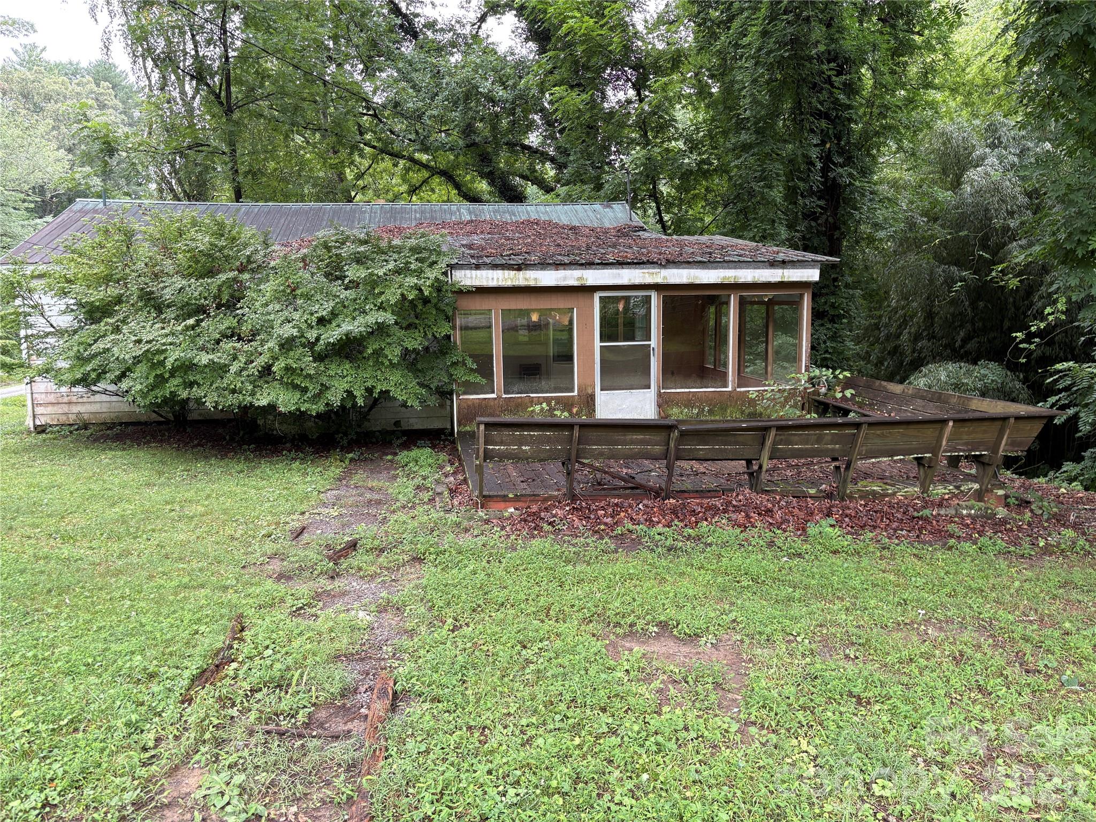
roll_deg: +0.9
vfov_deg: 53.1
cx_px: 548
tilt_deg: -8.1
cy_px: 411
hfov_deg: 67.3
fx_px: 823
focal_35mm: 26
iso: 50
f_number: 1.6
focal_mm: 5.96
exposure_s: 1/121
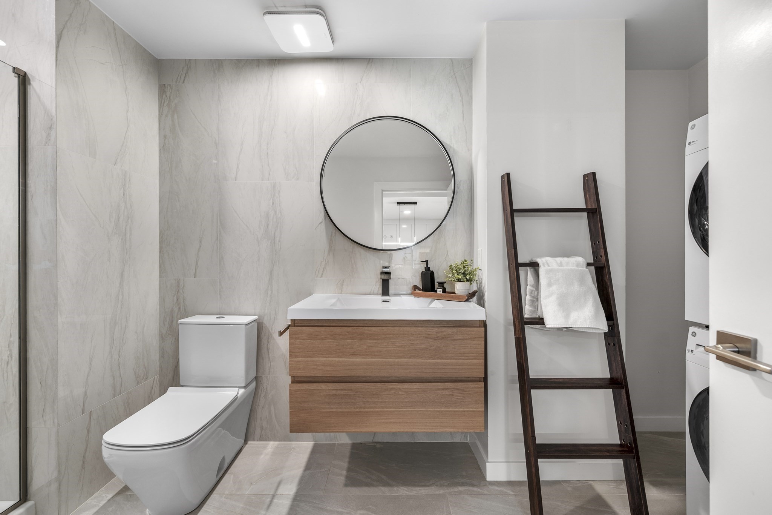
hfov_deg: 104.3
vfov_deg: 81.2
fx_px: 300
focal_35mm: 14
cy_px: 258
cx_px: 386
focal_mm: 14
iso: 200
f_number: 5.6
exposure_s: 1
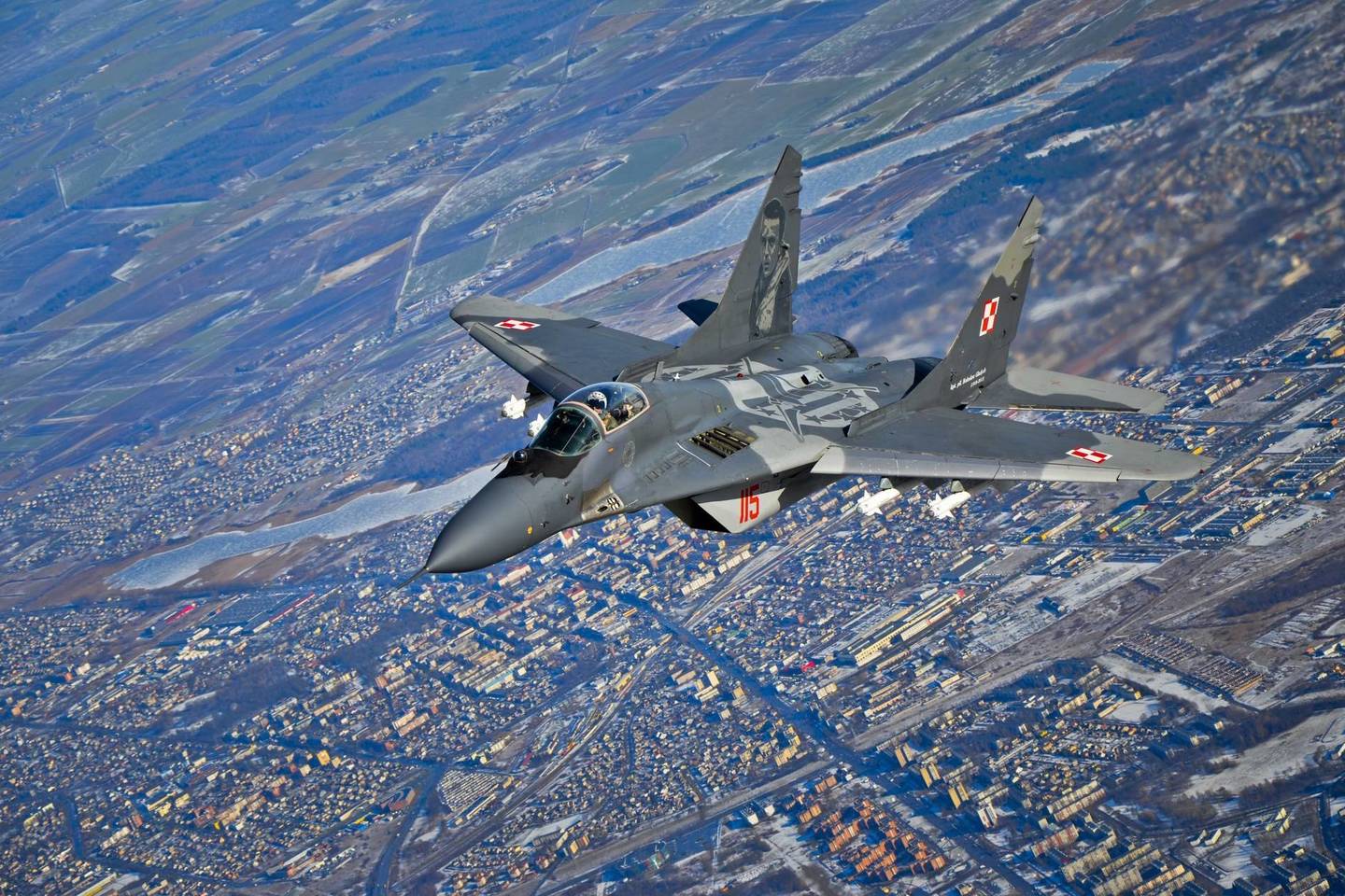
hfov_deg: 14.9
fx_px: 5155
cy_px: 448
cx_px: 672
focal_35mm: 138
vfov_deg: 9.9
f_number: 9
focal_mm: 92
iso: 100
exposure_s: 1/320
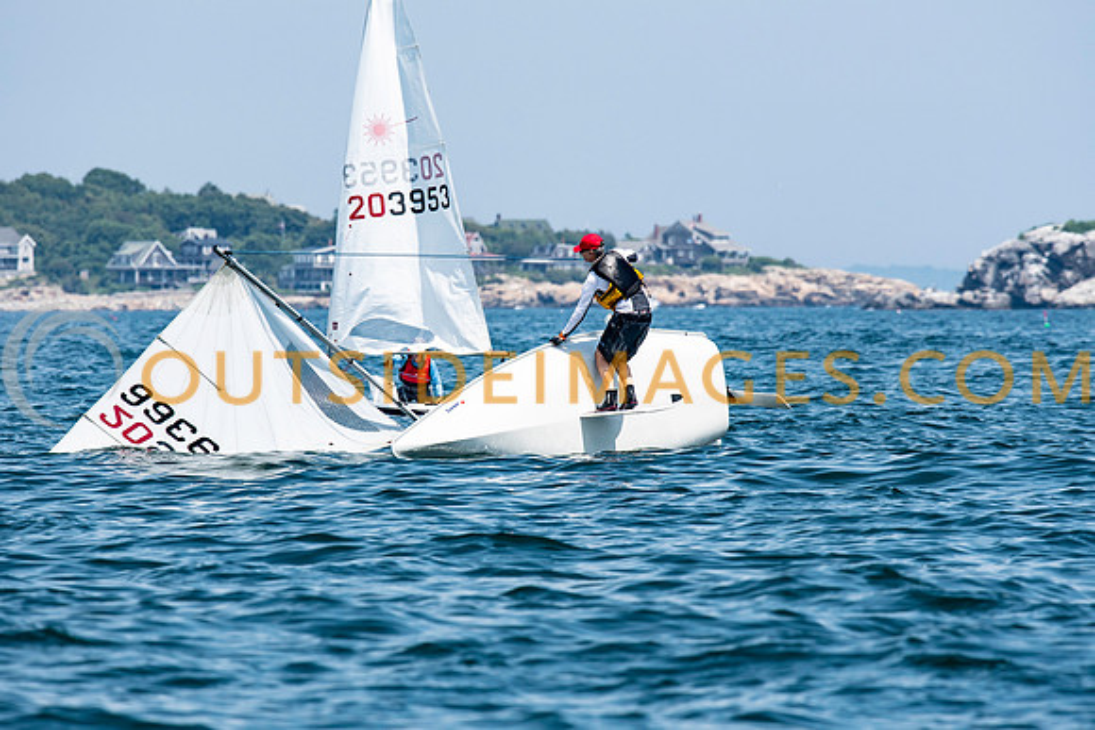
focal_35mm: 450
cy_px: 365
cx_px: 548
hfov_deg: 4.6
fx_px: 13690
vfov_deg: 3.1
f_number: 6.3
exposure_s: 1/1250
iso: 200
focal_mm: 300
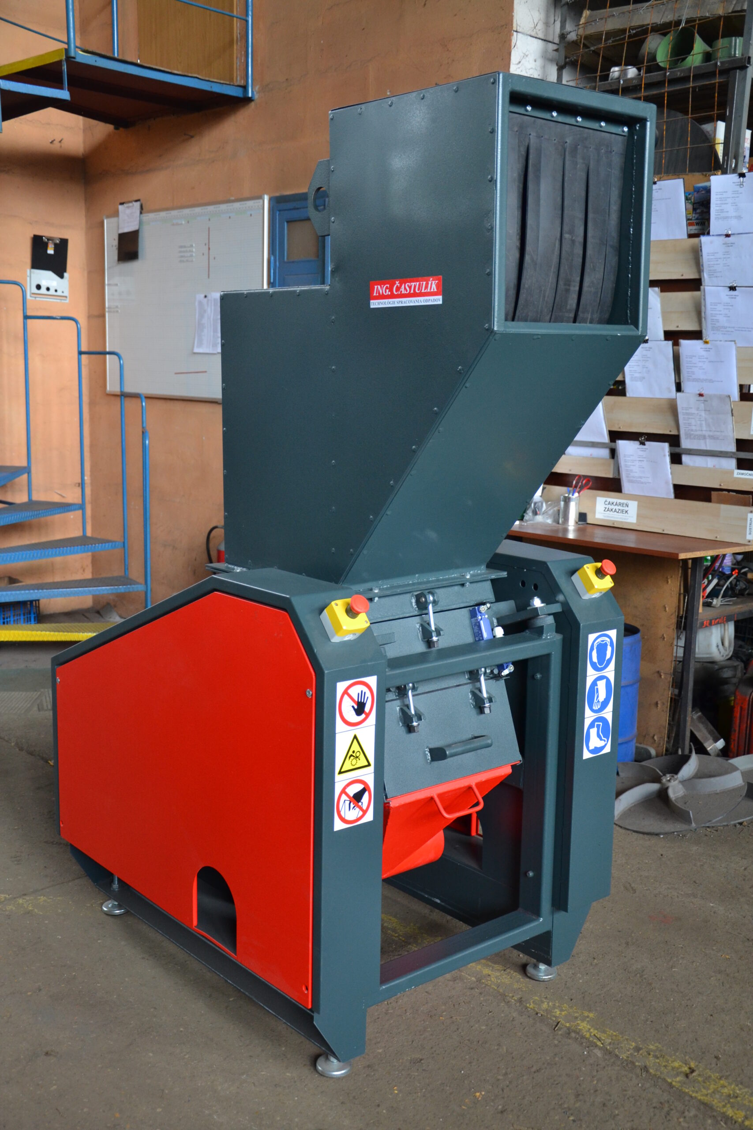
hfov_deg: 35.5
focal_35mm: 38
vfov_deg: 51.3
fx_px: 1176
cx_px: 376
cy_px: 565
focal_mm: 25
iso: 800
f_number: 4
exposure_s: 1/60
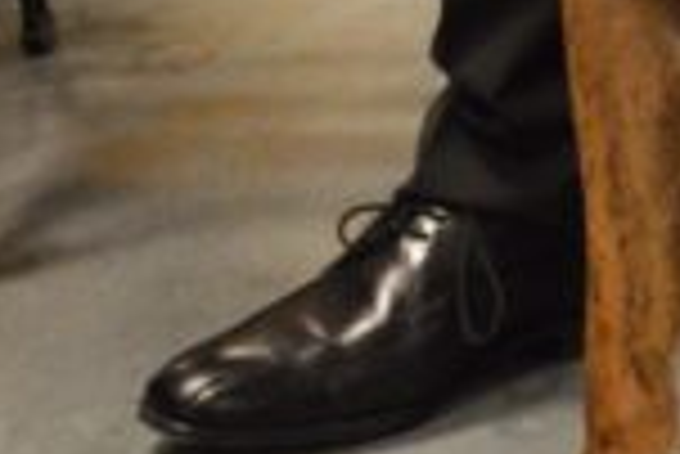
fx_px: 4027
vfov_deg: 6.3
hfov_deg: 9.3
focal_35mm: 213
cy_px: -317
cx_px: 1135
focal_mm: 28
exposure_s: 1/50
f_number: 4.5
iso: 3200
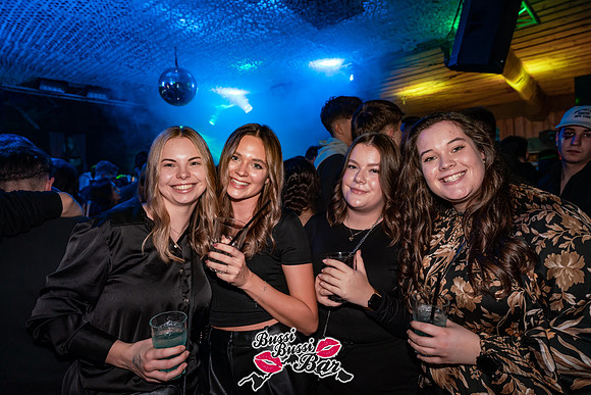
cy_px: 198
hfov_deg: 78.6
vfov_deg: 57.3
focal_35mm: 22
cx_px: 296
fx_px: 361
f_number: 4.5
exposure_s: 1/60
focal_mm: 22
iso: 1600
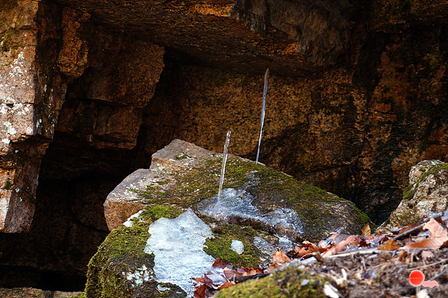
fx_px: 1493
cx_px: 224
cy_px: 149
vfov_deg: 11.4
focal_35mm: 120
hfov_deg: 17.1
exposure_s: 1/40
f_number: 5.6
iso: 200
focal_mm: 80
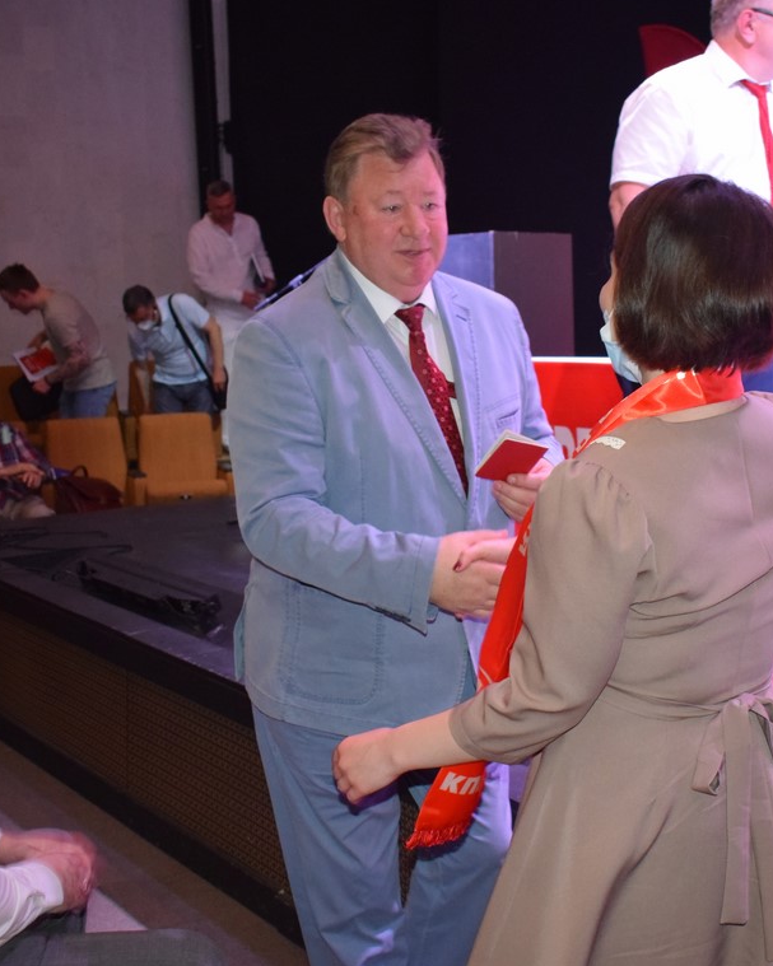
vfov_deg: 39.5
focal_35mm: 47
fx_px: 1344
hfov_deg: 32.0
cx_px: 474
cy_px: 480
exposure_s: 1/60
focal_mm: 22
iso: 3200
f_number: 3.8
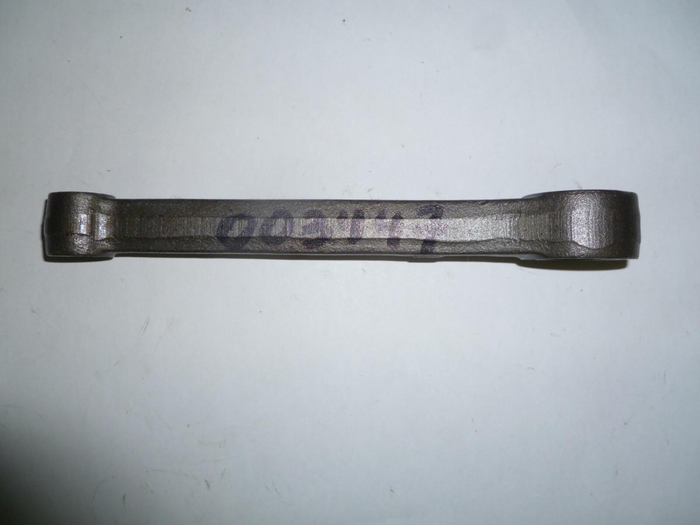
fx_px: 566
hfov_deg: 63.4
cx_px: 350
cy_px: 262
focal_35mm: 28
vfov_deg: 49.7
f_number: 3.3
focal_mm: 5
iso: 100
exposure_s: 1/30
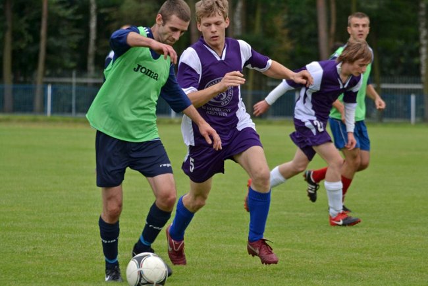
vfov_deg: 5.4
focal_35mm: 255
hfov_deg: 8.1
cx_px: 214
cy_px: 143
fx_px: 3033
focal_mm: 170
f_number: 5
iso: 800
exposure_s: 1/640
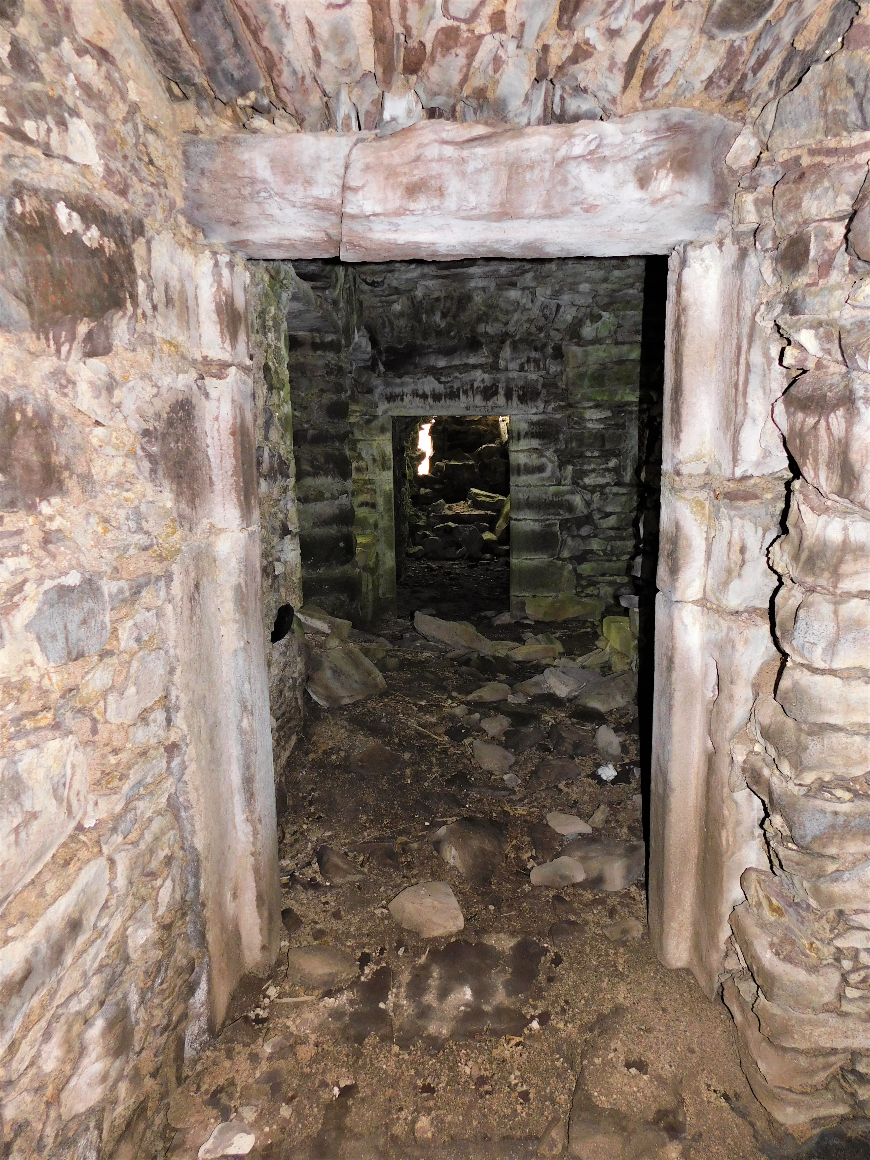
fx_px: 771
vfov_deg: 73.9
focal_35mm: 23
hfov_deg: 58.9
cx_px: 435
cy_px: 580
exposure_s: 1/30
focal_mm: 4
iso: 200
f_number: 3
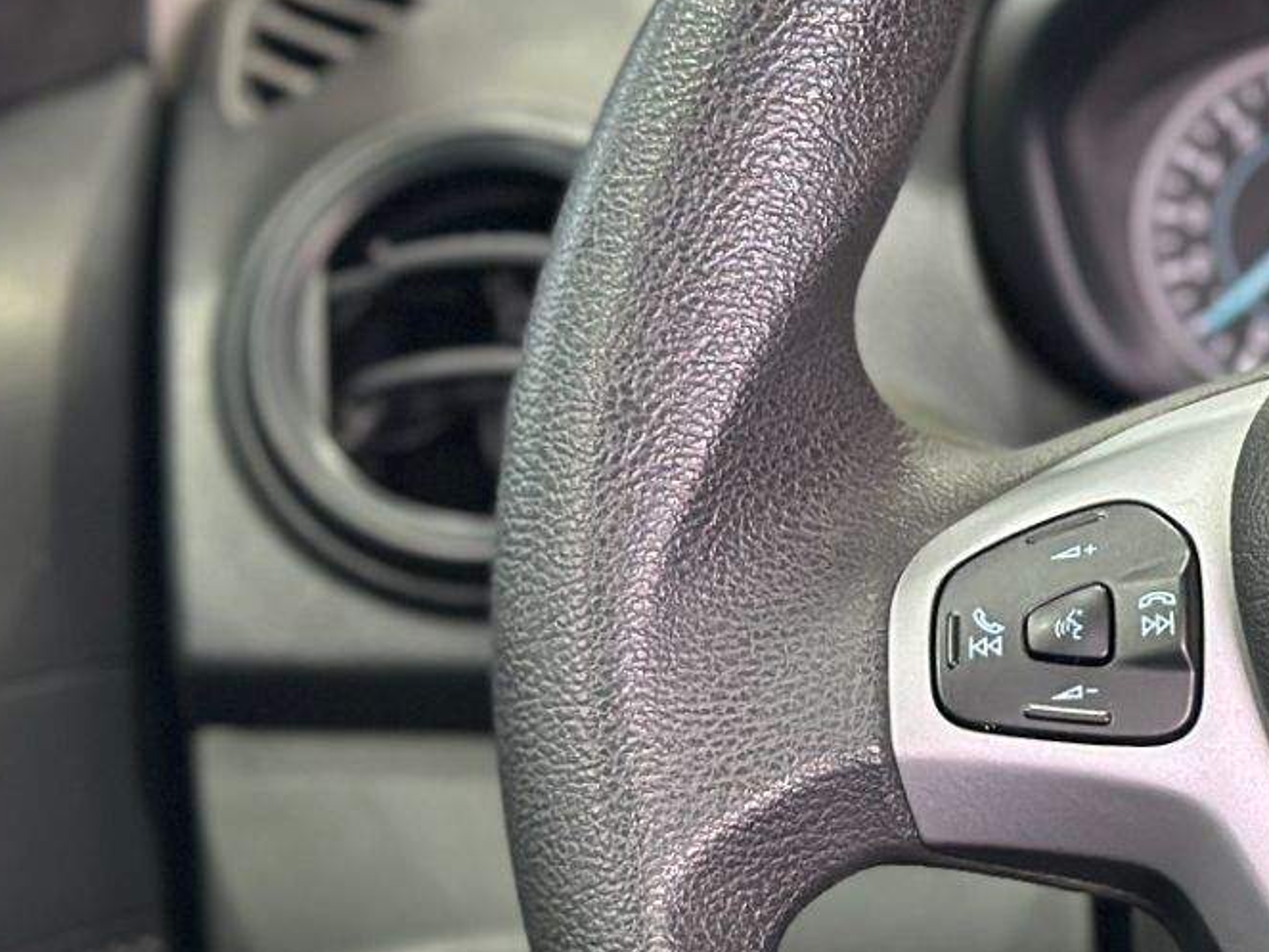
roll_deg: -0.5
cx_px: 1784
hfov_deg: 13.5
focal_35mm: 139
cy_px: 596
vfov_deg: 10.7
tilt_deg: -14.6
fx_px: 5095
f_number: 1.78
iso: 320
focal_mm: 6.86
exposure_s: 1/40
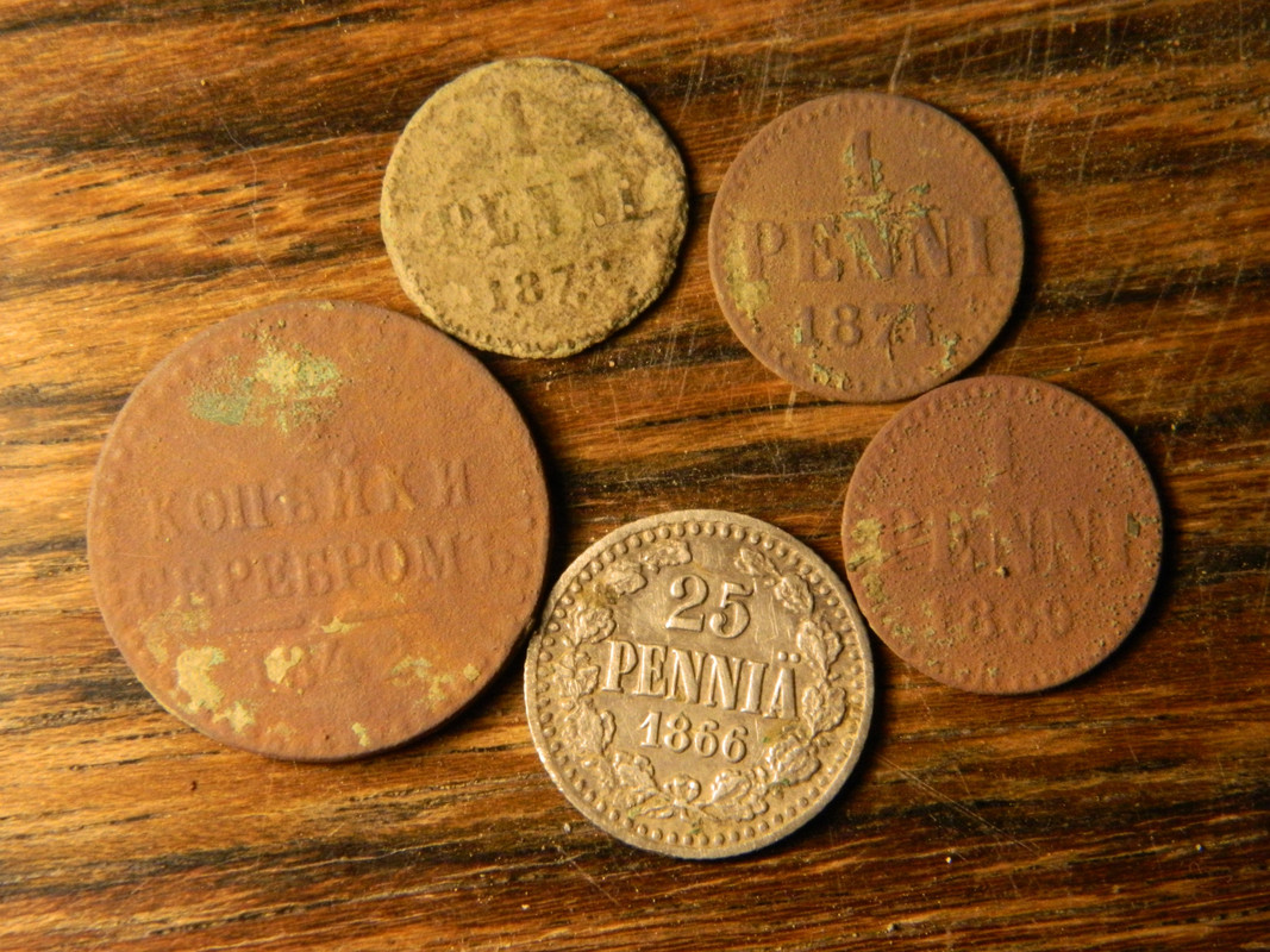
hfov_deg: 23.3
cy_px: 476
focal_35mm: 84
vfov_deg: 17.6
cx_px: 635
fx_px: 3081
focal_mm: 15.1
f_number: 4.2
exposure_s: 1/160
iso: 400
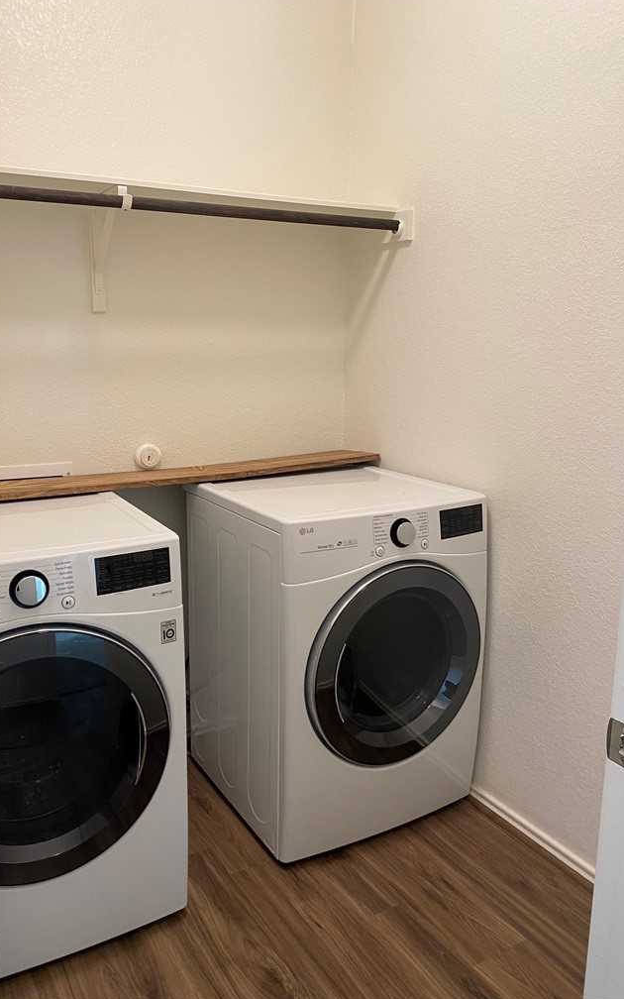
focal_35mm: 28
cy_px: 496
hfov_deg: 44.4
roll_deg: -1.2
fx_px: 762
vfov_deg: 66.5
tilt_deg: -10.9
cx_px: 262
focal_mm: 4.25
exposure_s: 1/60
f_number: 1.8
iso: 100
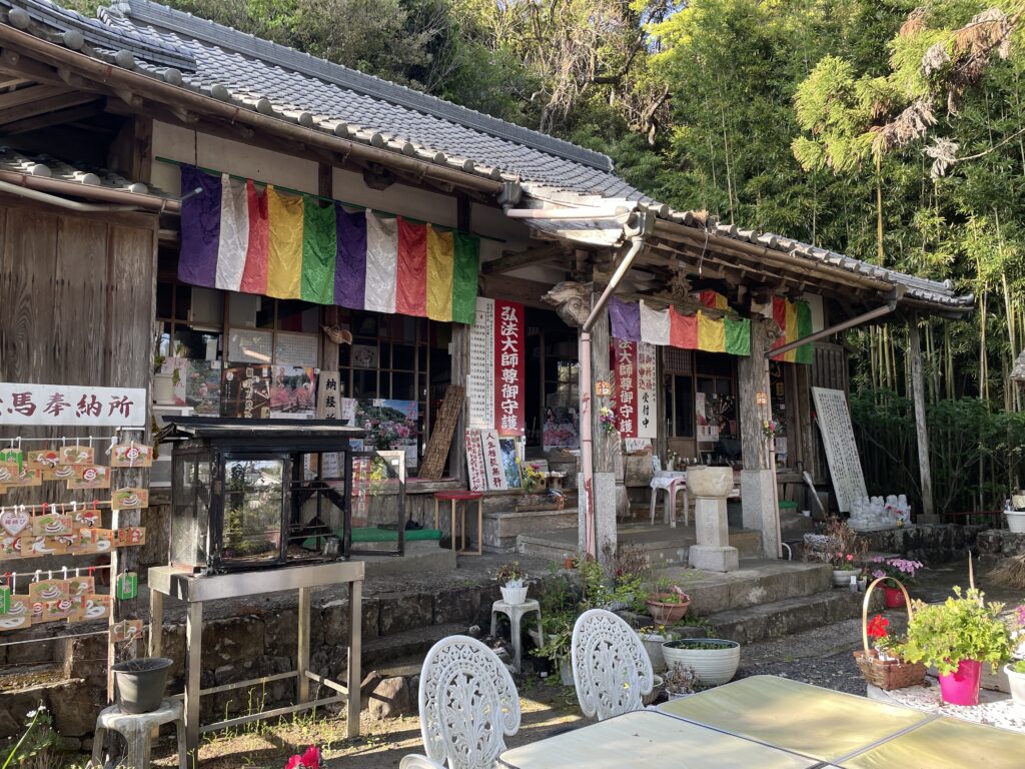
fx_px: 770
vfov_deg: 53.1
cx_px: 512
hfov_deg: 67.3
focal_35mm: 26
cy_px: 384
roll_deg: +2.0
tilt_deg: +5.5
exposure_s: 1/156
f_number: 1.6
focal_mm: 4.2
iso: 32
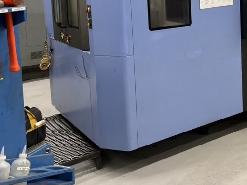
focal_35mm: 52
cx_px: 222
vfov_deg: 26.9
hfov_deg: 34.7
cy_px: 12
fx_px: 371
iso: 100
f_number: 1.5
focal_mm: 5.7
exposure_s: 1/120
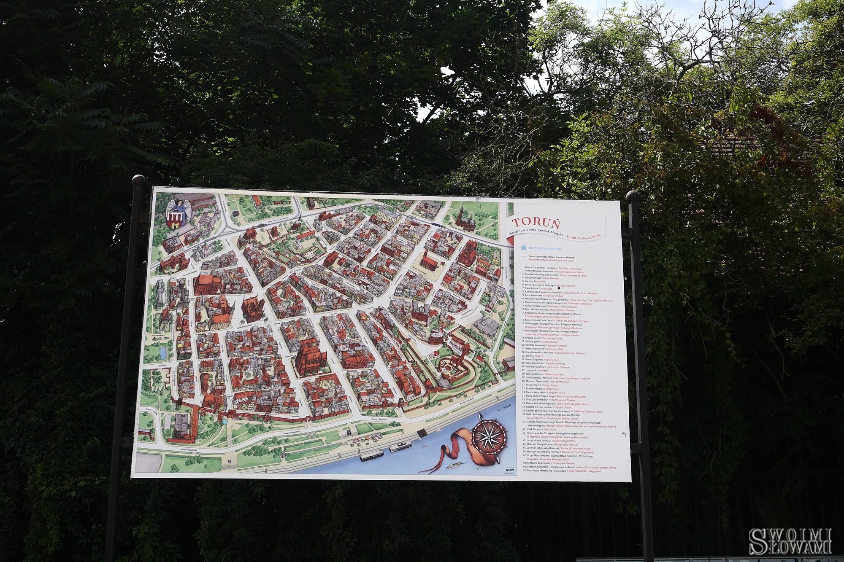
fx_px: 914
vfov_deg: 34.2
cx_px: 422
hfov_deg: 49.6
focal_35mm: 39
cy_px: 281
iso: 400
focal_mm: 26
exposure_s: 1/1250
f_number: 5.6
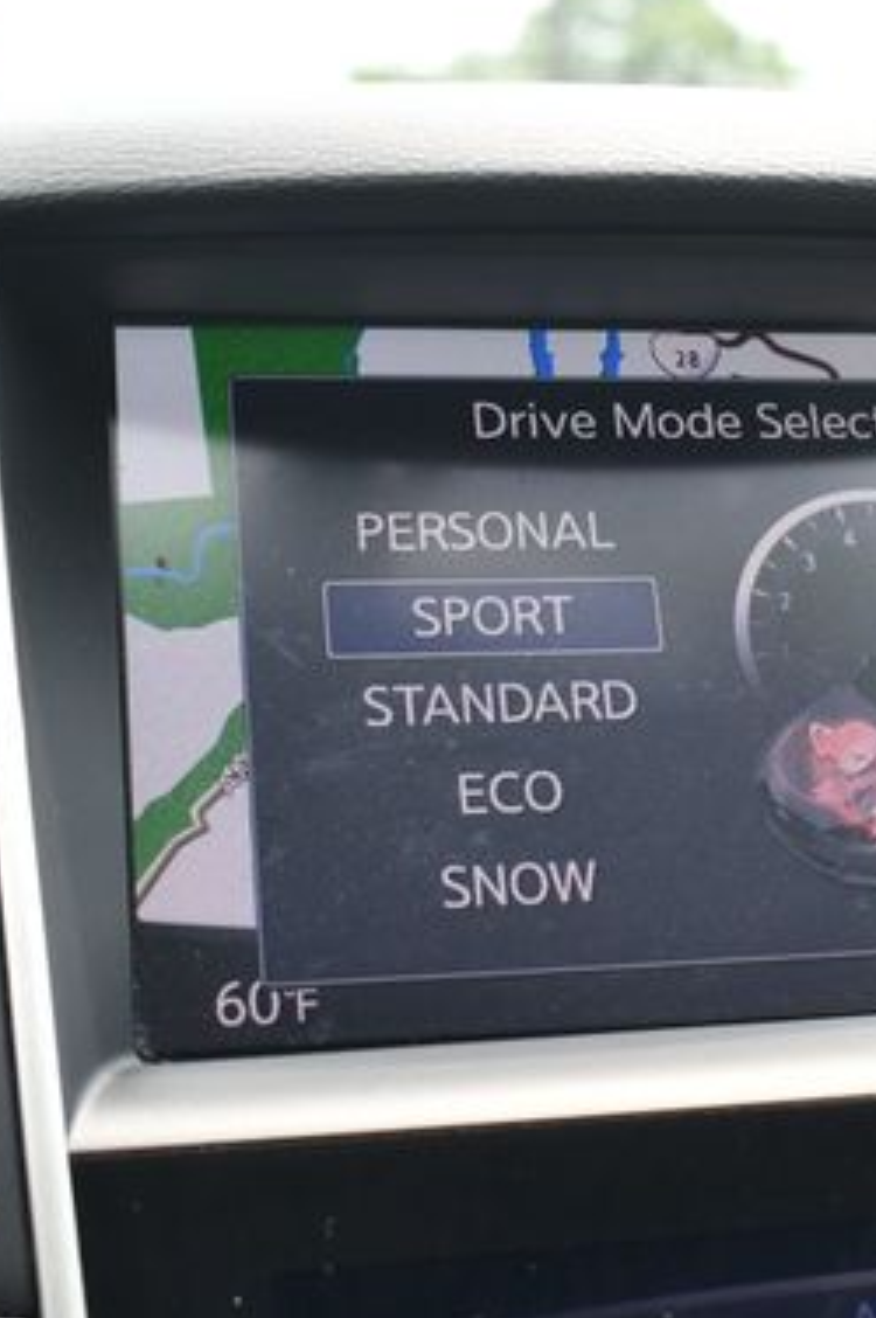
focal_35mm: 63
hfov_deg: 21.4
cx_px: 620
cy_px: 641
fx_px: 2304
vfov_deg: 31.9
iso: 400
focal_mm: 25
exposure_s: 1/250
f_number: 5.6
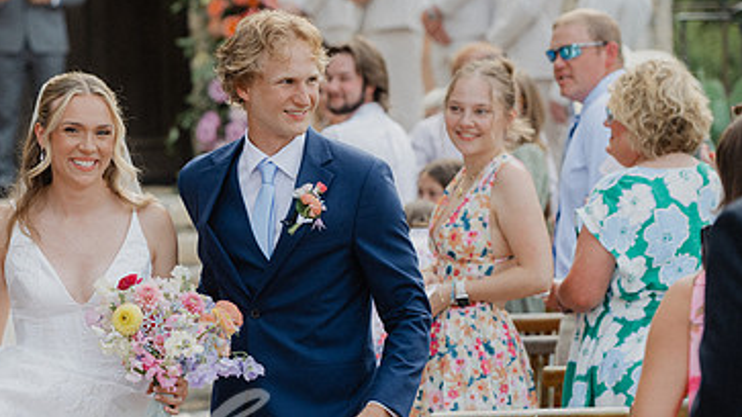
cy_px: 273
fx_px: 3954
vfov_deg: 6.0
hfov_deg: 10.7
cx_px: 151
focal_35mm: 201
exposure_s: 1/1000
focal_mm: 120
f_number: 4.5
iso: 360
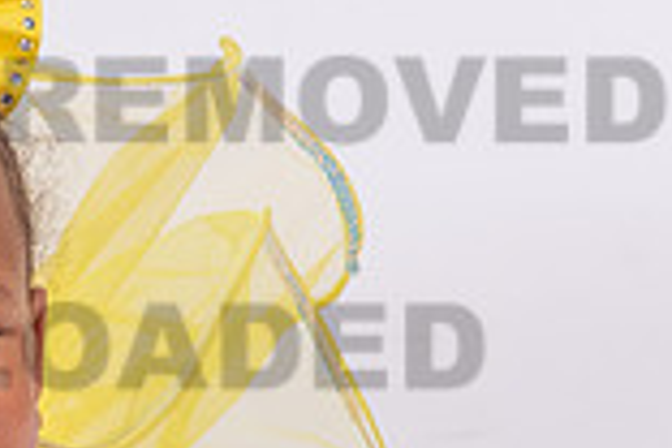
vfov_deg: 1.7
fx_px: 15137
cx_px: -287
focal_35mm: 811
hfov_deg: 2.5
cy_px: 430
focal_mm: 195
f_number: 11
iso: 250
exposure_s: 1/160
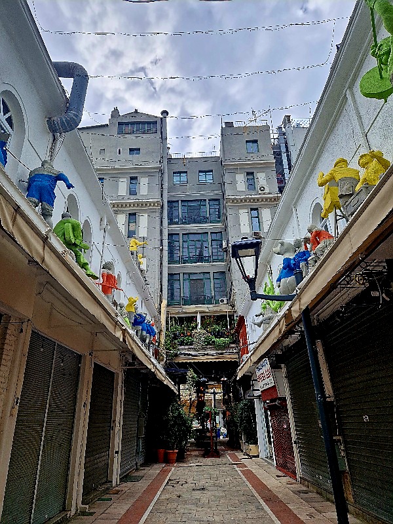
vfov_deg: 73.9
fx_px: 348
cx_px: 196
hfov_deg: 58.9
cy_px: 262
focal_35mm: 23
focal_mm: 5.4
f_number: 1.8
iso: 50
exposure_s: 1/714
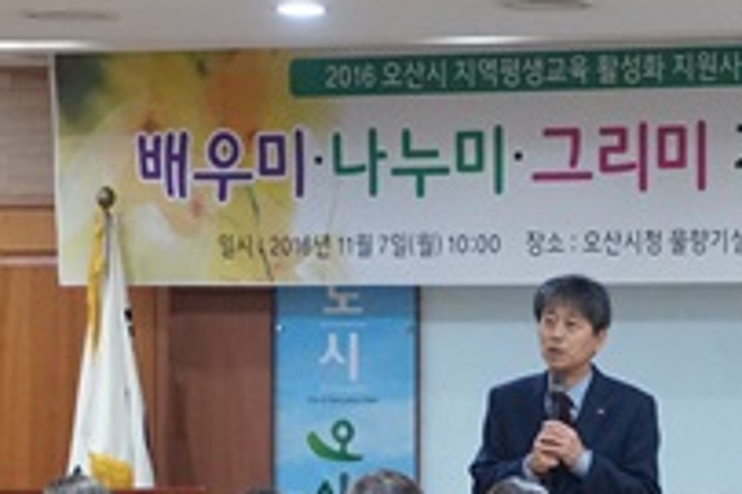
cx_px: 541
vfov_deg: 7.5
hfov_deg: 11.3
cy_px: 419
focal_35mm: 181
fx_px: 3732
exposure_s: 1/40
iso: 3200
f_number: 5.6
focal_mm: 49
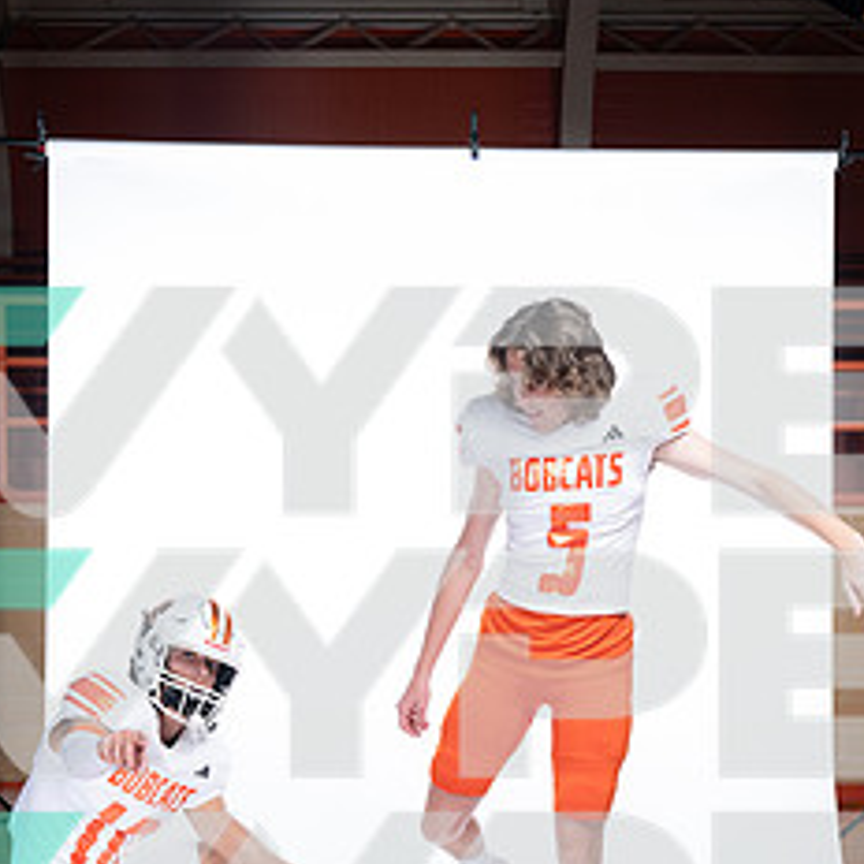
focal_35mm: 56
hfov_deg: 30.6
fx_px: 1581
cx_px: 417
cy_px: 667
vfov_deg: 30.0
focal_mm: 34
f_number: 5.6
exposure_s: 1/250
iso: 400
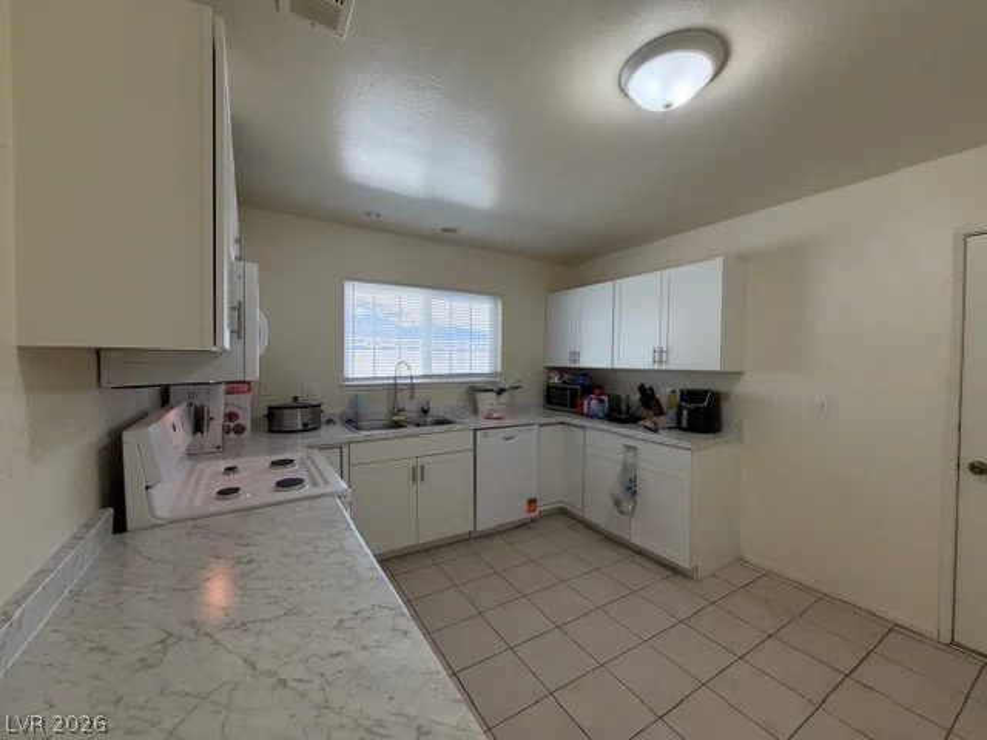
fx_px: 399
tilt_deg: -1.4
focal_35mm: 14
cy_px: 370
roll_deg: -0.9
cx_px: 494
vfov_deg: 85.7
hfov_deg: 102.1
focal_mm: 2.22
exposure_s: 1/121
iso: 250
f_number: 2.2
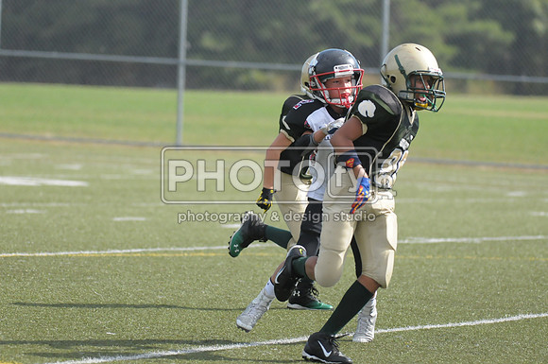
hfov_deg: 6.9
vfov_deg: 4.6
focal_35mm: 300
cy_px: 182
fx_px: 4560
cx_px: 274
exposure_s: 1/6400
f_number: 4
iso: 1600
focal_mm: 200
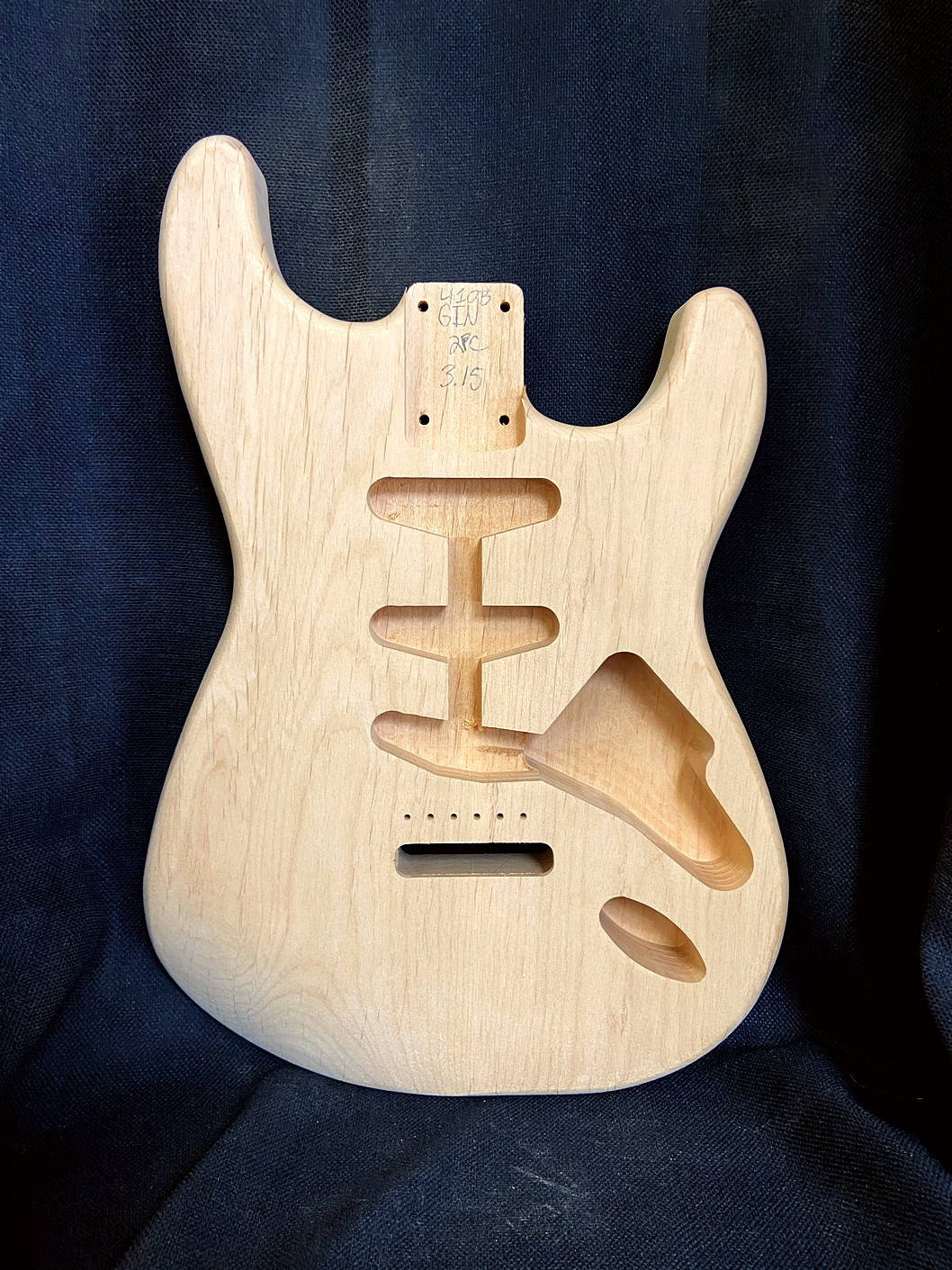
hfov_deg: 53.1
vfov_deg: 67.3
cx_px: 476
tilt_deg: -8.6
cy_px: 635
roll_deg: +1.0
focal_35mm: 26
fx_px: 954
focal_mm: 4.25
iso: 200
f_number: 1.8
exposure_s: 1/60
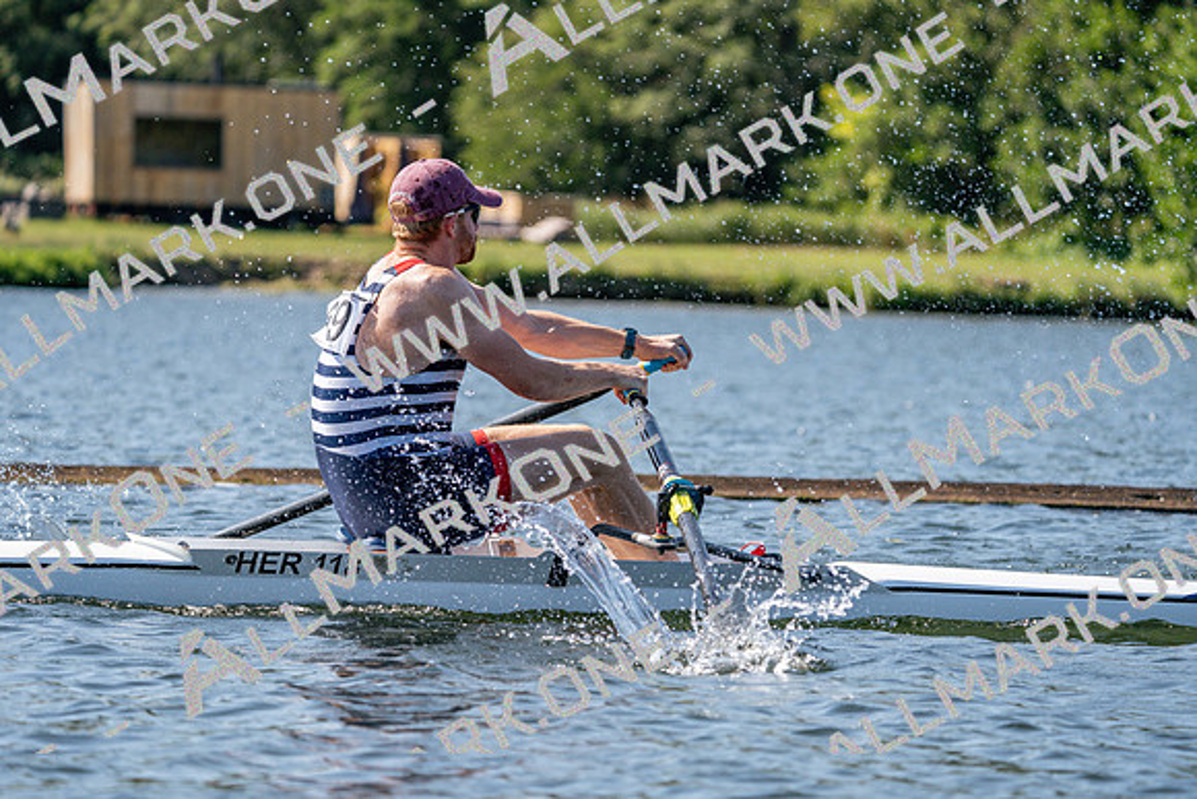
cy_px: 400
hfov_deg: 8.8
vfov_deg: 5.9
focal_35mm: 234
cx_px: 598
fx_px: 7782
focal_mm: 234
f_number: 5.6
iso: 320
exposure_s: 1/1600
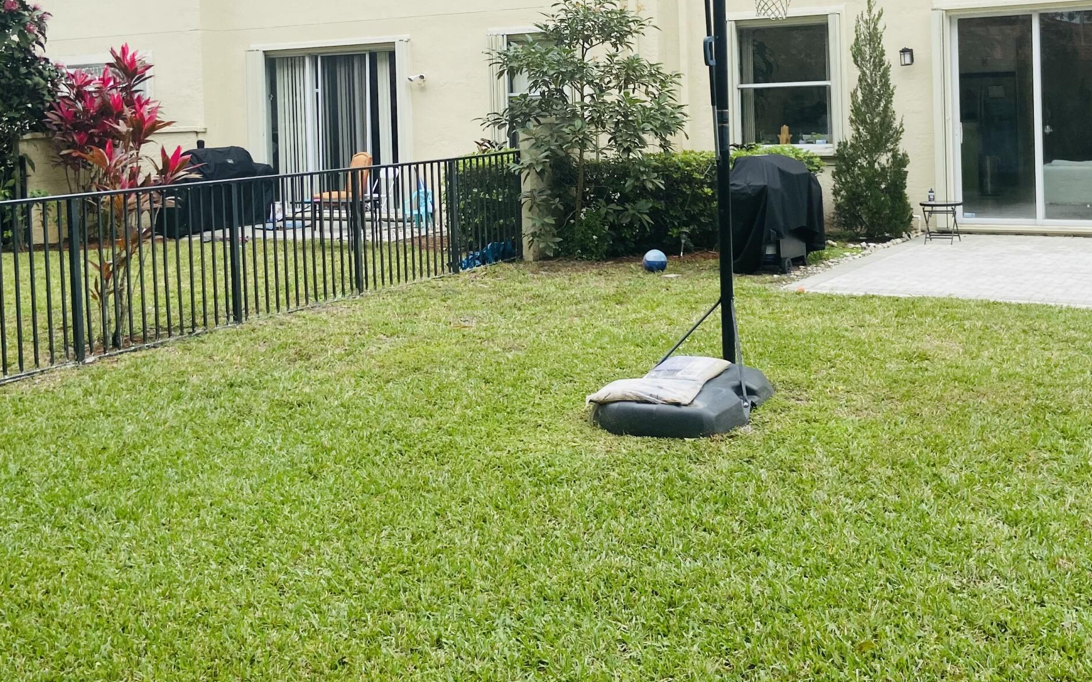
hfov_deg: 45.3
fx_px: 1309
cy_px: 107
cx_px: 571
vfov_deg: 28.4
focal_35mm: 44
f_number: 1.8
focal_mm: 4.25
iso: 32
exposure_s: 1/733
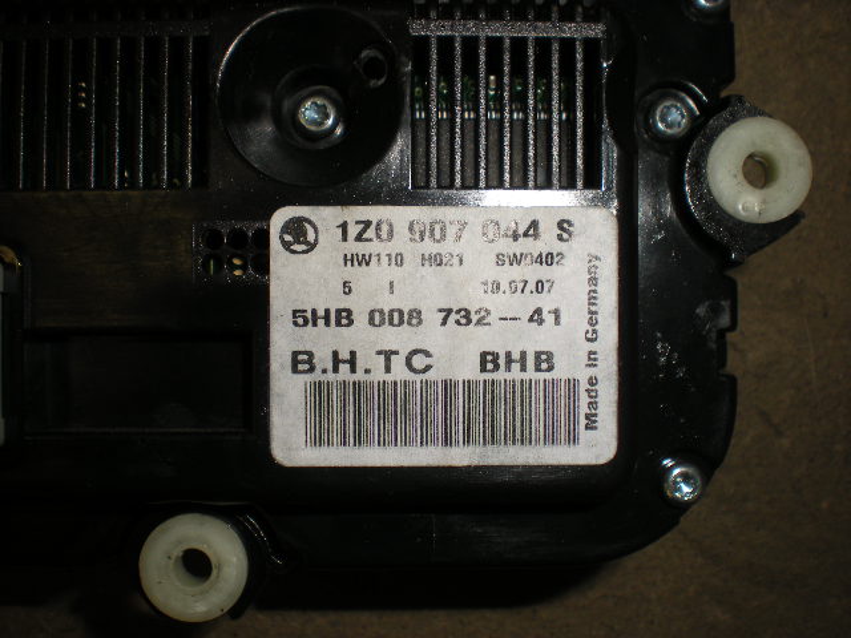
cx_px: 426
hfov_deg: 49.0
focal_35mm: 38
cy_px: 319
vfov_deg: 37.7
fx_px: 934
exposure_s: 1/60
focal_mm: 6.3
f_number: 4.6
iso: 64
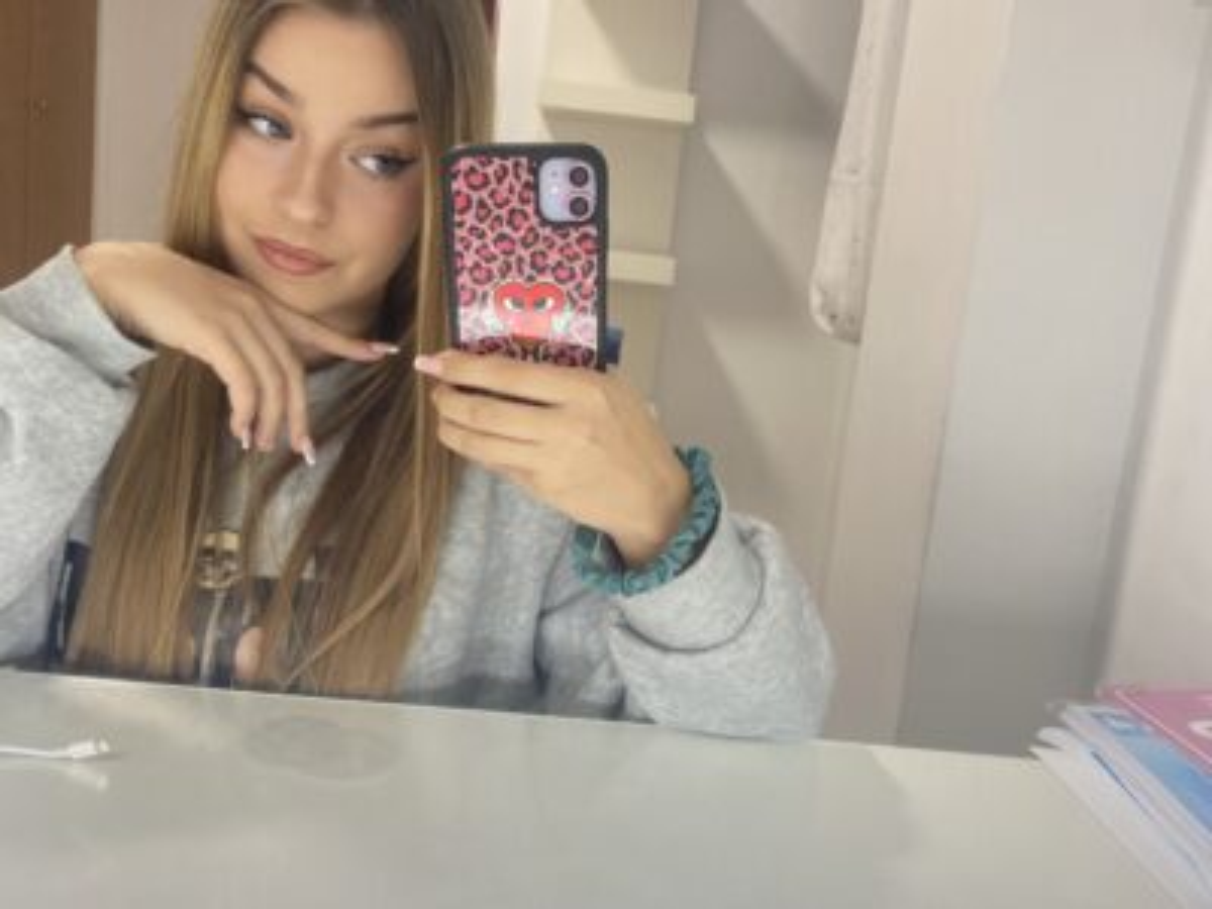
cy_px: 454
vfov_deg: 53.1
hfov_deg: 67.3
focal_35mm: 26
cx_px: 606
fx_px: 910
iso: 125
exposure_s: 1/100
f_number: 1.8
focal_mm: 4.25
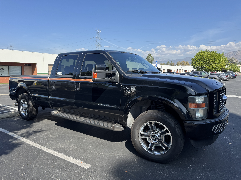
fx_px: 167
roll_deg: -1.0
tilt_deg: -6.7
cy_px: 90
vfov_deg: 56.8
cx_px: 120
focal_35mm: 24
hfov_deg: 71.6
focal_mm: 6.76
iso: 80
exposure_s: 1/2604
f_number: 1.78
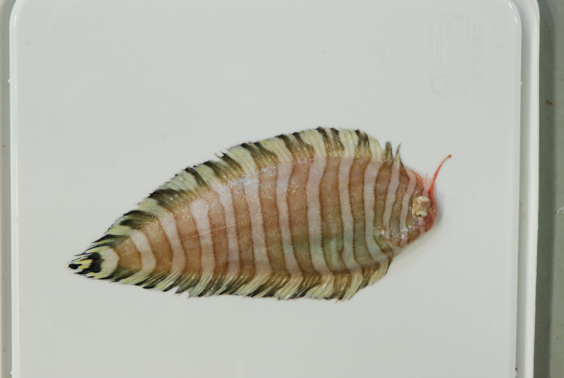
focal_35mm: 158
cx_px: 282
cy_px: 189
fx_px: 2470
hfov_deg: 13.0
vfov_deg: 8.7
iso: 800
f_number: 16
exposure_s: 1
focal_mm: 105
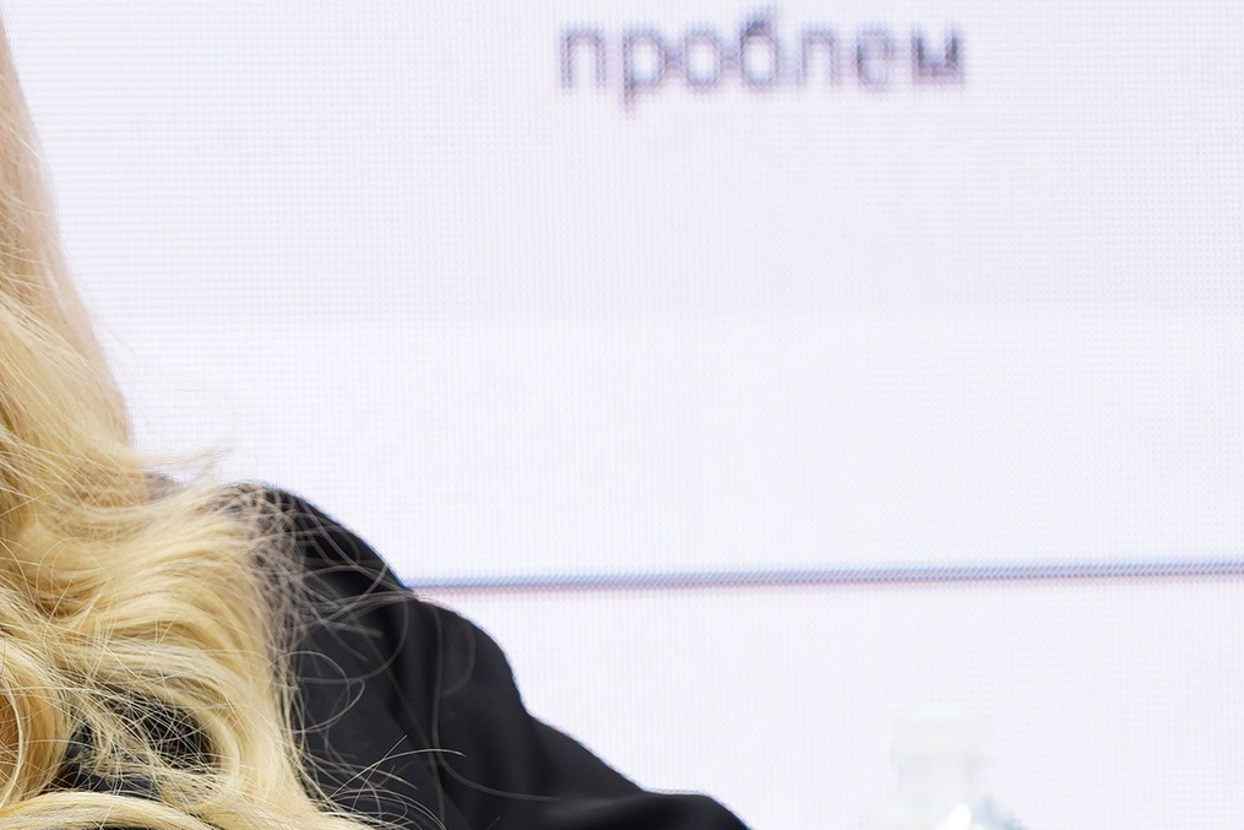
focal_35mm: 504
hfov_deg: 4.1
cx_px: -185
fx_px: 17417
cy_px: 436
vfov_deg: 2.7
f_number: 3.2
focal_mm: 200
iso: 640
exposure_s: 1/100
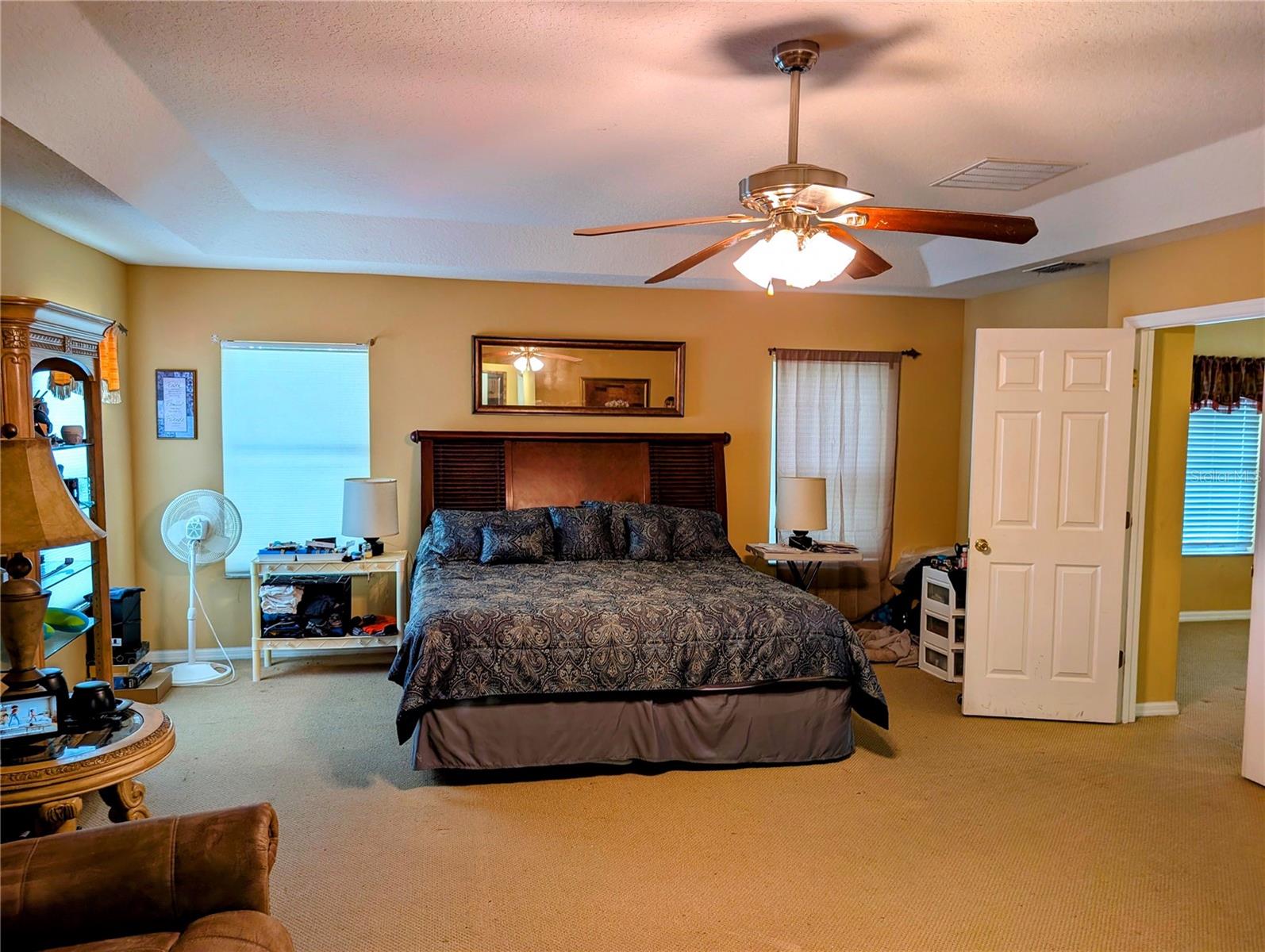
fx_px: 878
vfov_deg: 56.9
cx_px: 632
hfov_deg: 71.5
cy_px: 476
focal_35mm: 24
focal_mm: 6.9
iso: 34
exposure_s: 1/24
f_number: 1.68
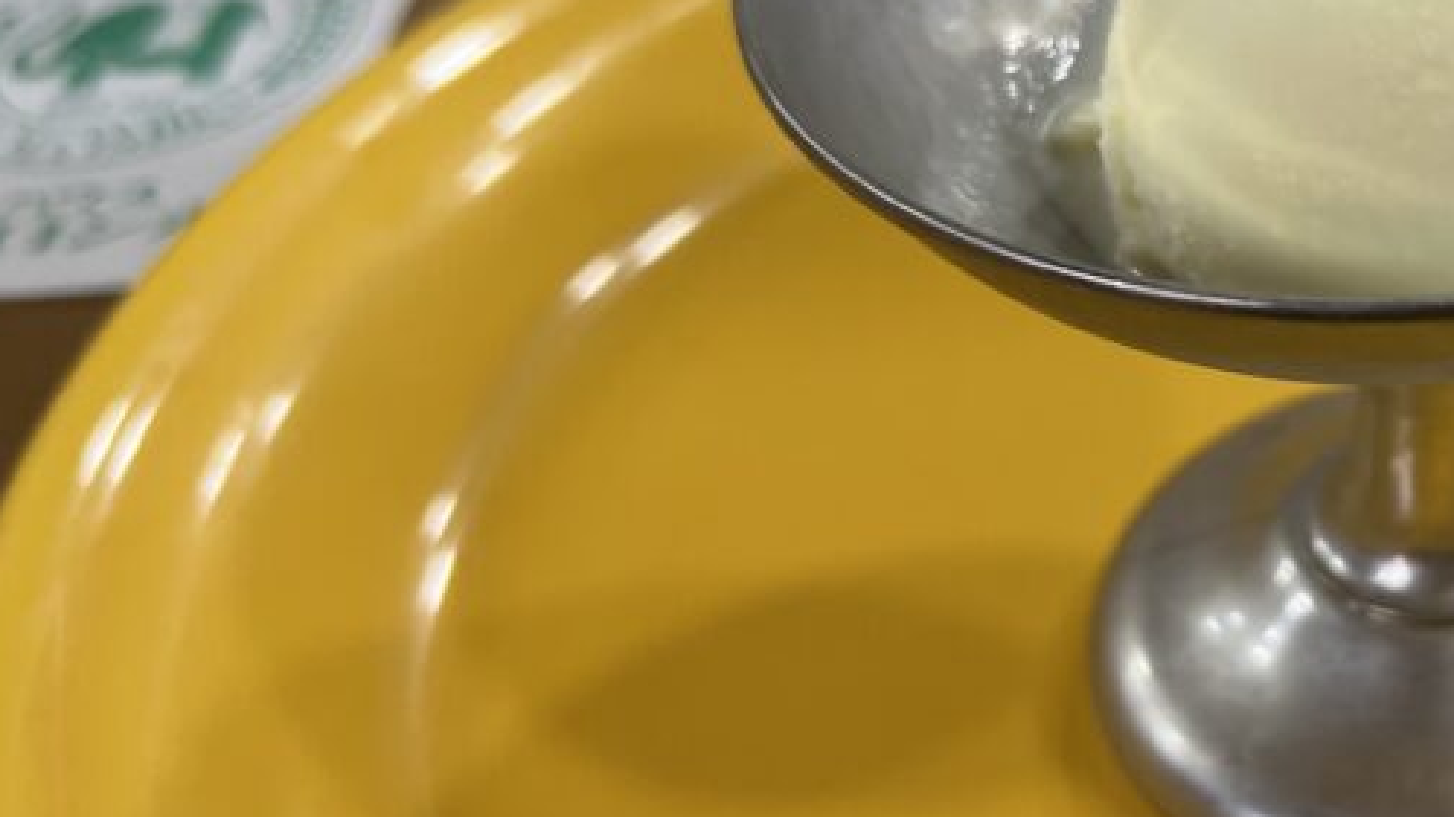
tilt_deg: -39.2
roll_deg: -0.3
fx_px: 2236
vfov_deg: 20.7
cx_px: 1463
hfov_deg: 33.0
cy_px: 291
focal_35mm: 58
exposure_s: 1/100
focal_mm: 5.7
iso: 125
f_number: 1.5
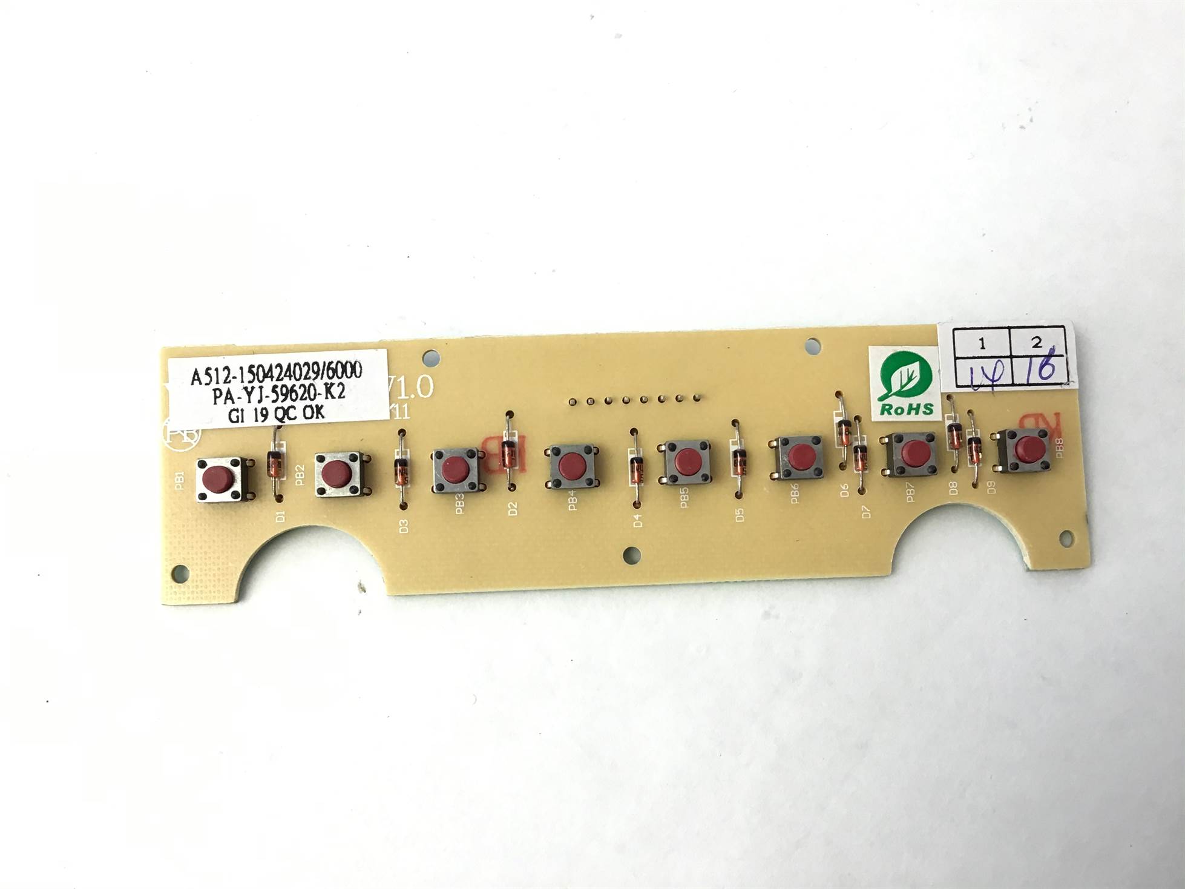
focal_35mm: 31
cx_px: 592
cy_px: 444
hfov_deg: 58.4
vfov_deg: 45.4
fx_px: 1061
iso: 32
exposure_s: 1/40
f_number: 2.4
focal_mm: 3.3
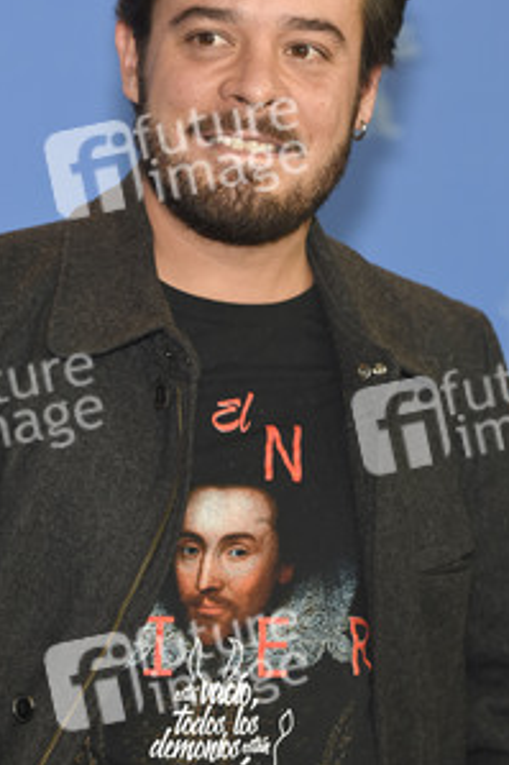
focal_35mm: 245
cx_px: 251
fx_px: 5202
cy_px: 287
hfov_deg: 5.6
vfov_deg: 8.4
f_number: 3.5
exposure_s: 1/400
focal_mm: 122
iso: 640
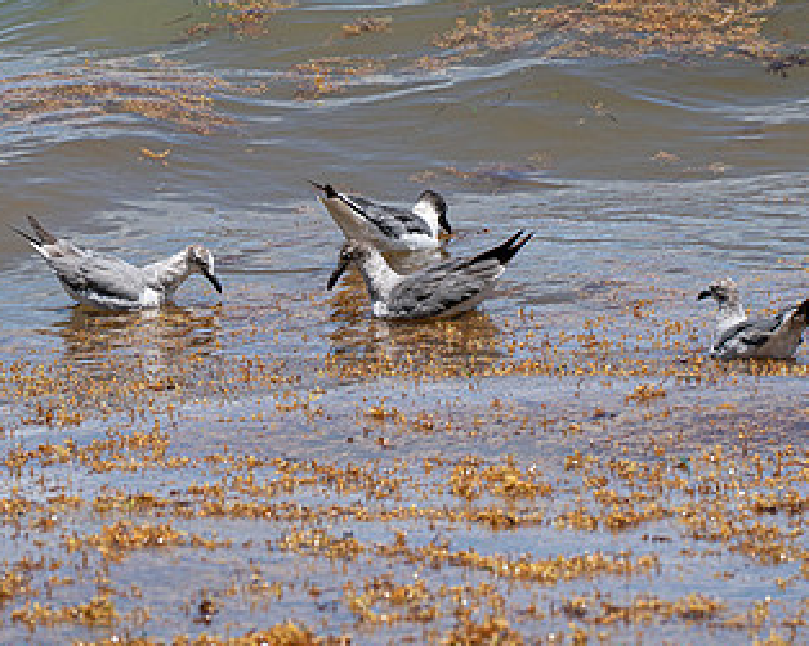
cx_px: 441
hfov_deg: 2.8
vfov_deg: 2.2
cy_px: 215
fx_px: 16588
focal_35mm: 693
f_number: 10
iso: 640
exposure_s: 1/1250
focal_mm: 400
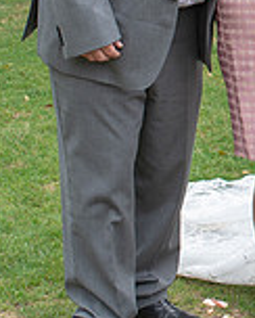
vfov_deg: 10.8
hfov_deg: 8.3
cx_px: 515
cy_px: -52
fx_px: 1657
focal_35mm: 176
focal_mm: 35
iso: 100
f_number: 4.5
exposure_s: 1/160
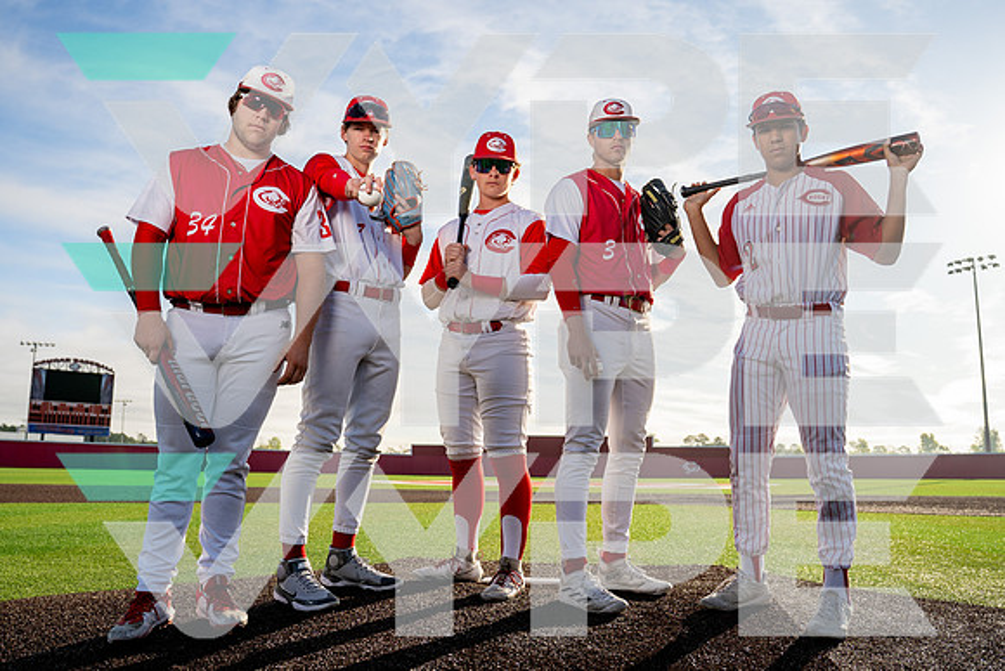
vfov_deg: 44.4
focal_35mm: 29
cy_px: 334
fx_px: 822
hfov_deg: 62.9
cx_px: 503
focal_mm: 26
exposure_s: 1/1000
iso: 100
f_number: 4
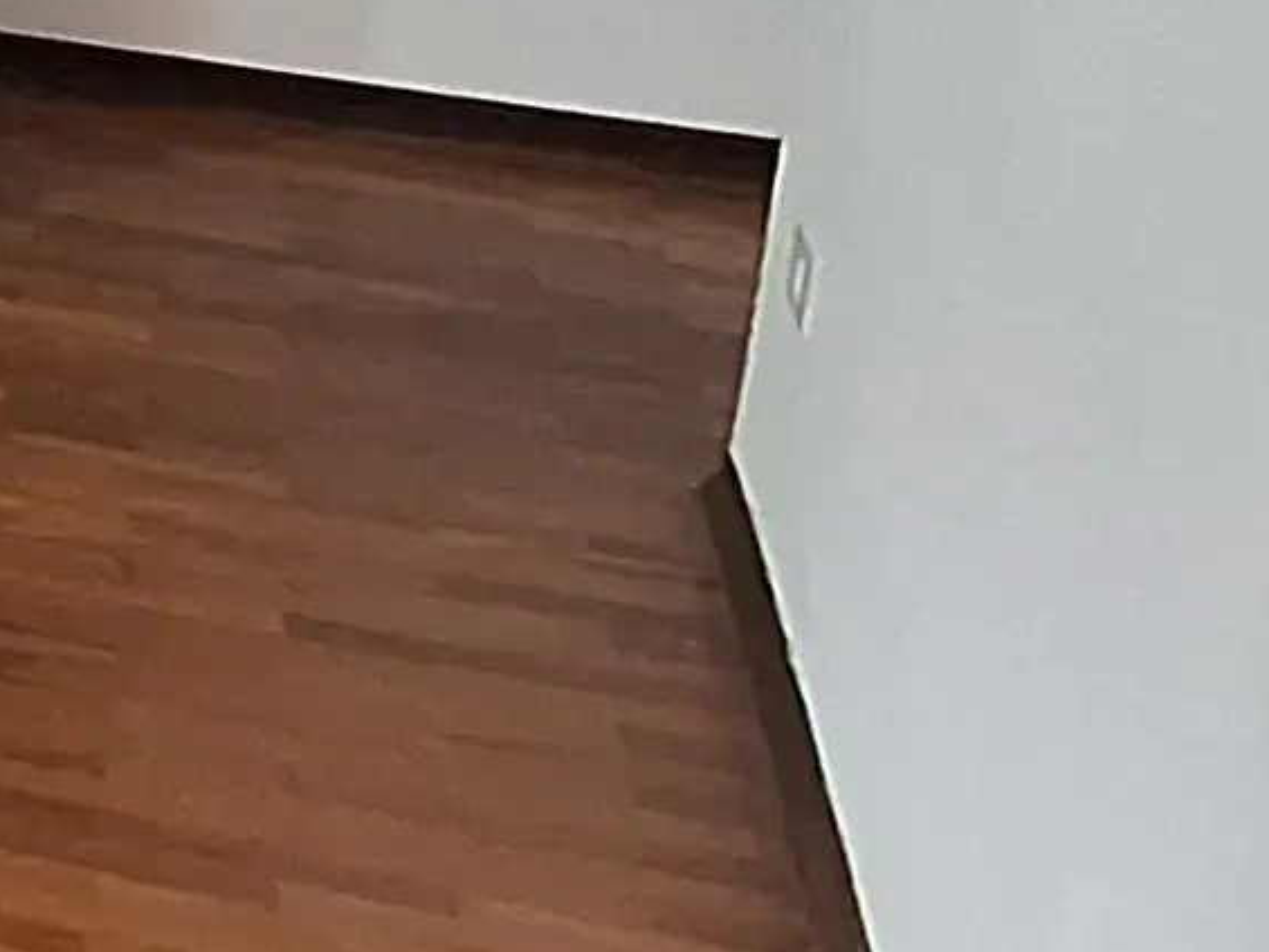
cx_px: -1801
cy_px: -431
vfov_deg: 15.0
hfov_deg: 14.2
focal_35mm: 92
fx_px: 3373
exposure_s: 1/24
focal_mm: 1.74
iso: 250
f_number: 2.2
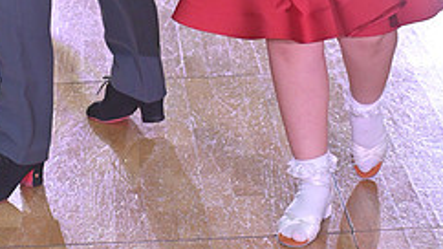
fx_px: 2067
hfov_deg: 12.2
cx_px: 180
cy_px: -159
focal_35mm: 176
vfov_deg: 6.8
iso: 2500
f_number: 5.6
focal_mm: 70
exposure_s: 1/320
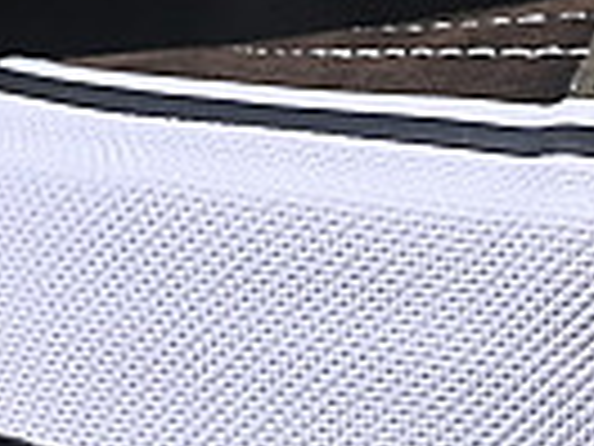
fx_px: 10159
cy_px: -469
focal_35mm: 592
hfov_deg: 3.3
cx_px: 1512
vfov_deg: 2.5
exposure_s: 1/60
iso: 160
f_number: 7.1
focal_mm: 50
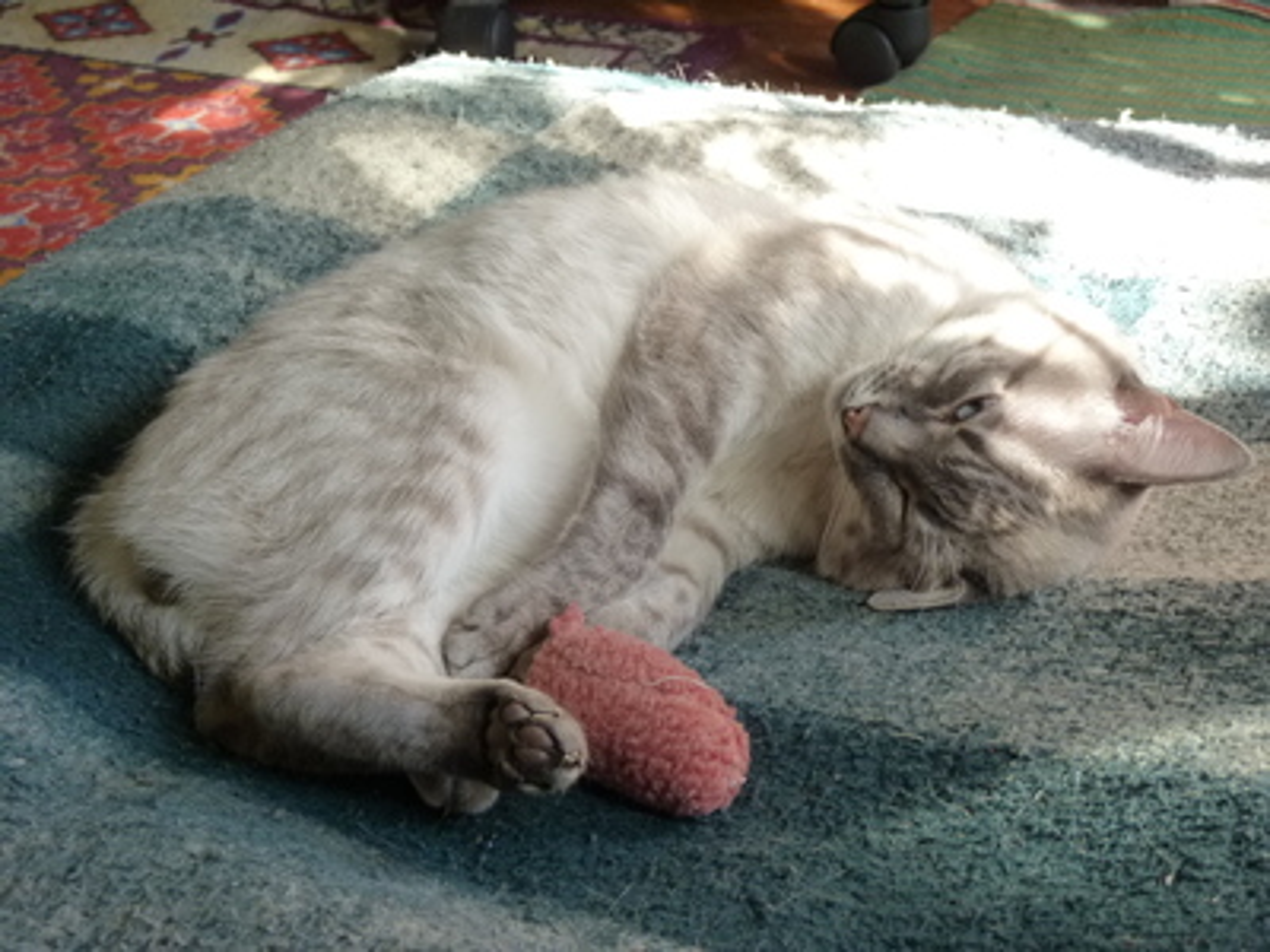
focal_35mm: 72
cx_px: 635
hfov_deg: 27.0
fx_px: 2642
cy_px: 476
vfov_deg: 20.4
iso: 200
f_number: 3.4
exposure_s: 1/20
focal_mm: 12.8
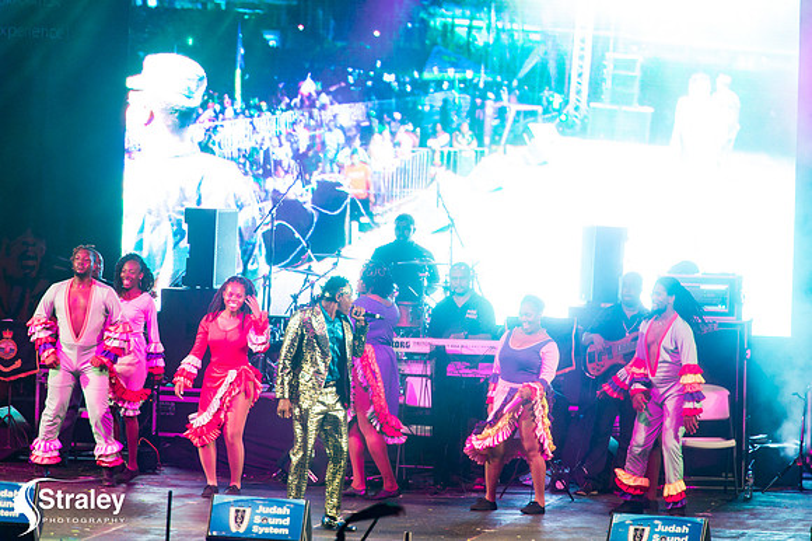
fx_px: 7664
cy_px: 270
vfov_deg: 4.0
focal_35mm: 340
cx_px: 406
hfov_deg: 6.1
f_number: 5.6
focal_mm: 340
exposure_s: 1/200
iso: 3200
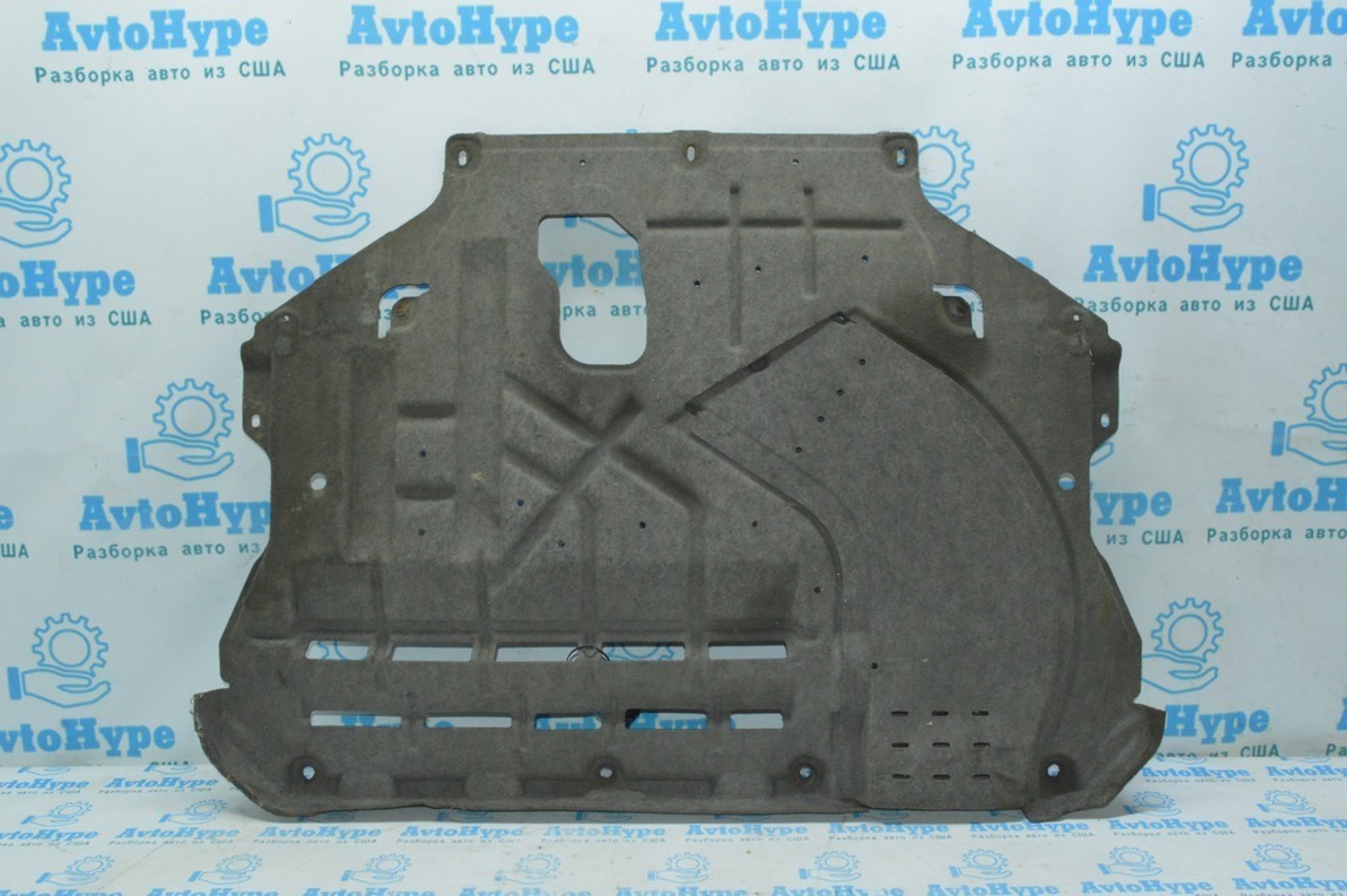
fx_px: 1234
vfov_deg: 39.9
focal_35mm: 33
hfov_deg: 57.3
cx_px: 674
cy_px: 448
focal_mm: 22
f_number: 16
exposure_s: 1/40
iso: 2800
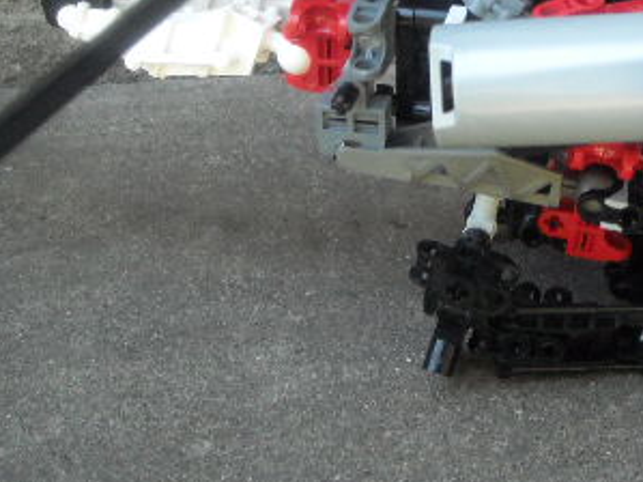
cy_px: 49
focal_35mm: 75
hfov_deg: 25.5
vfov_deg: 19.3
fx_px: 1393
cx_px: 529
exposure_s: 1/250
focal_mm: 5.7
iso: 351
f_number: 2.8
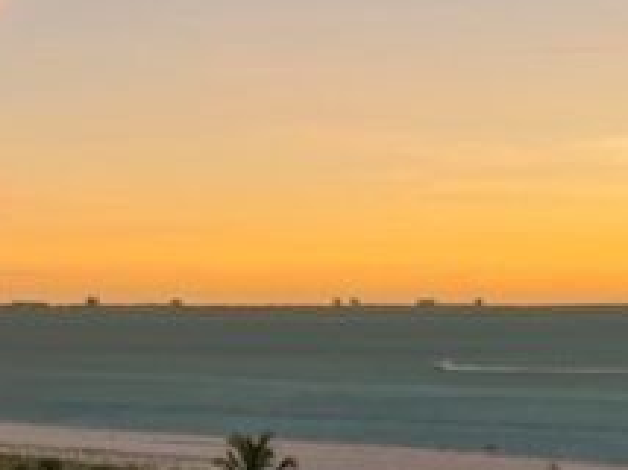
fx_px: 2084
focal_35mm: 115
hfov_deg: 17.1
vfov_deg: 11.6
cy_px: 914
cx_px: 411
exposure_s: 1/640
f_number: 1.8
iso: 230
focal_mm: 8.67
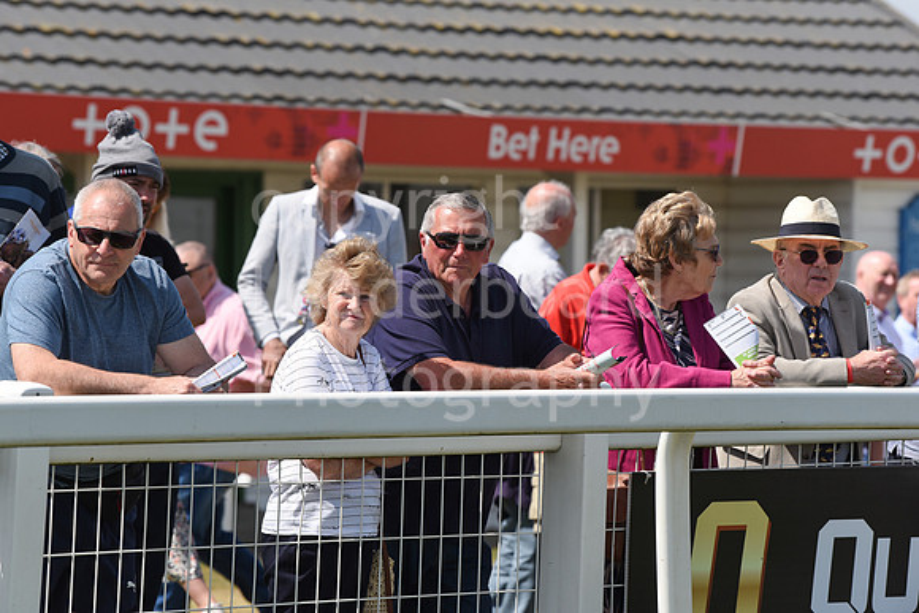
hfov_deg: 10.3
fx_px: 5107
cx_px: 460
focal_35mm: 200
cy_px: 306
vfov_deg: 6.9
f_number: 5.6
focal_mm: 200
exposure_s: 1/3200
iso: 400
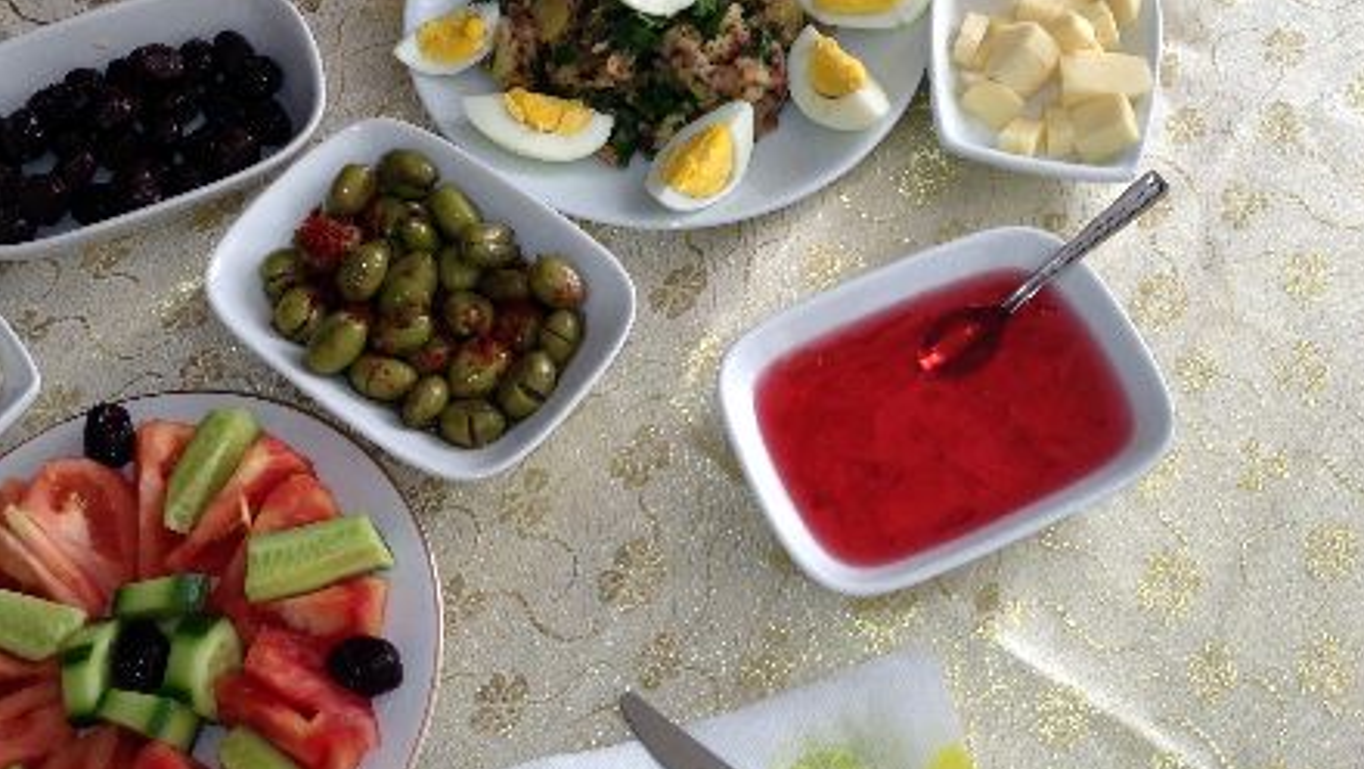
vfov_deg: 23.6
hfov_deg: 42.1
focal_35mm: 49
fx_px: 1773
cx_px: 694
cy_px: 31
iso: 50
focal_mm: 4.13
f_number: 2.4
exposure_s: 1/60
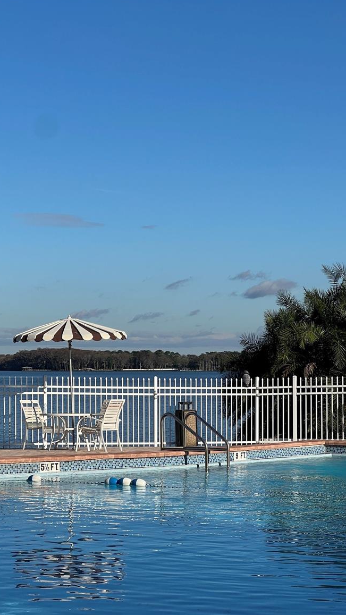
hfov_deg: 13.9
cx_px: 139
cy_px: 313
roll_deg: +0.9
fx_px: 1419
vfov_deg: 24.5
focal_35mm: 87
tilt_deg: +1.7
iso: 32
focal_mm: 9
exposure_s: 1/1155
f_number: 2.8
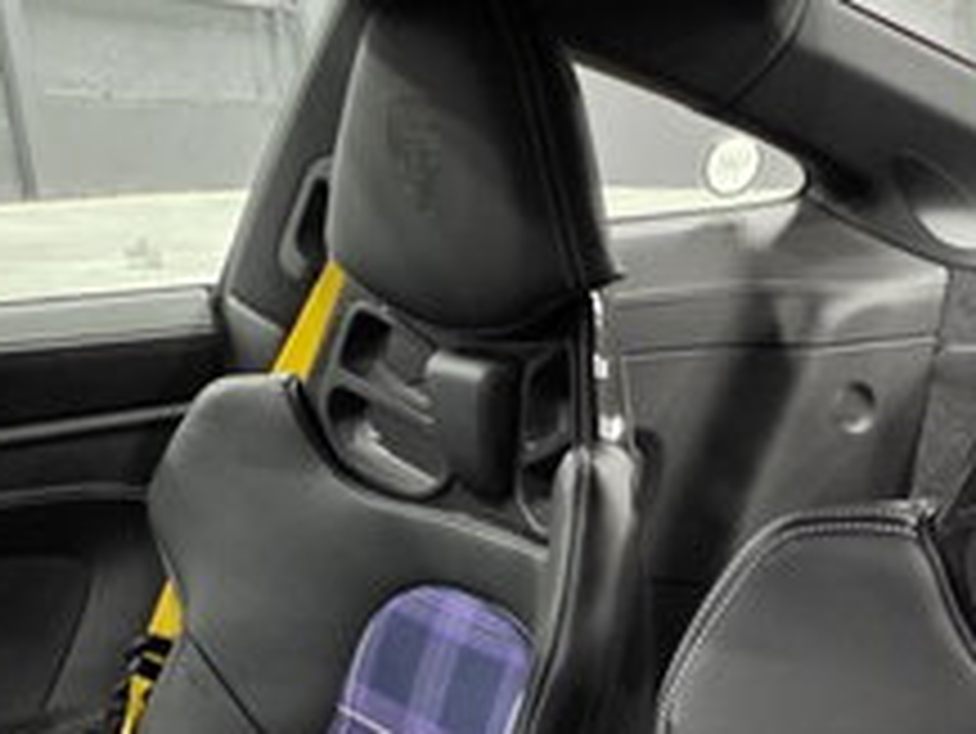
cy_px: 648
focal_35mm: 46
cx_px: 945
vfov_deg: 30.3
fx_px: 1298
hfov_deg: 37.4
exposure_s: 1/24
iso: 1250
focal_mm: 2.2
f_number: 1.9
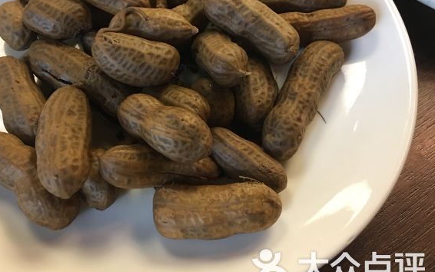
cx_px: 176
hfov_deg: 51.2
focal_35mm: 38
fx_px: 451
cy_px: 106
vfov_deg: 33.5
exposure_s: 1/8
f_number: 2.2
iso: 100
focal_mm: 4.15
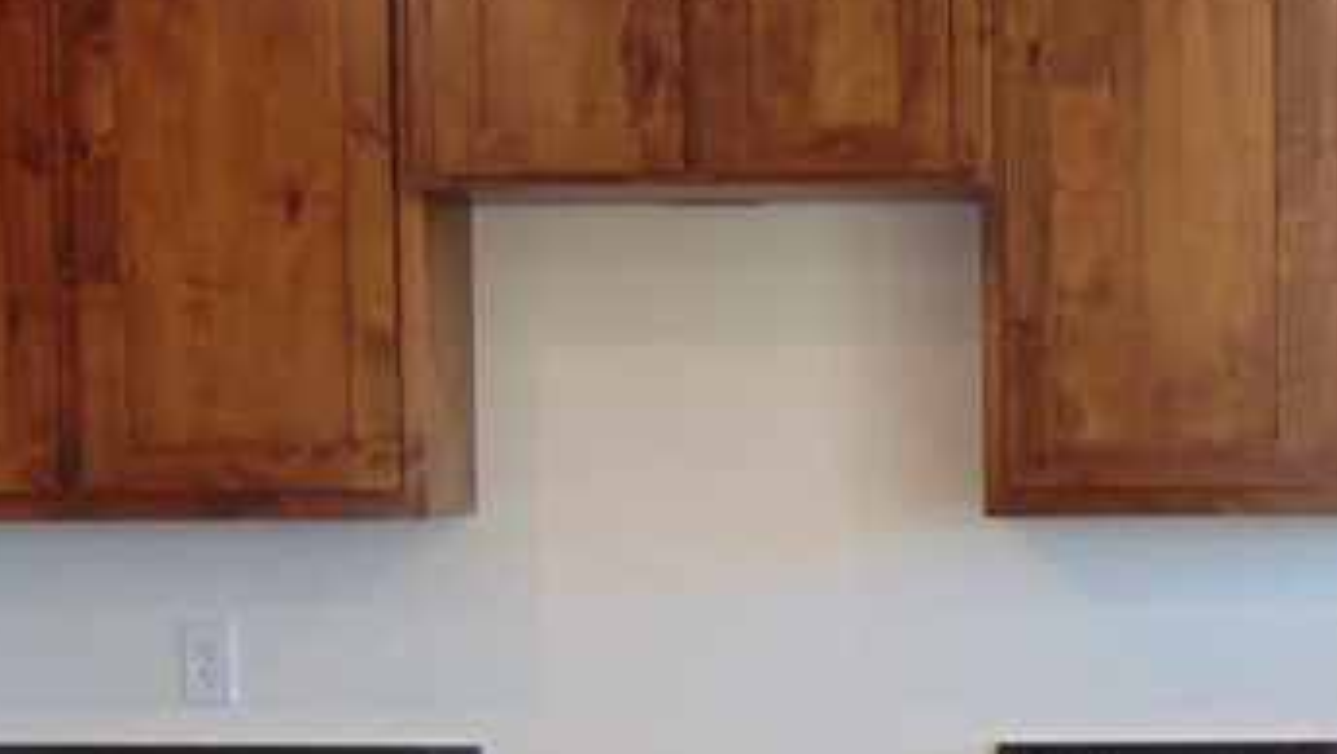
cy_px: 595
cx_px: 1150
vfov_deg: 14.9
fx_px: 2873
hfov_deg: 25.5
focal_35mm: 81
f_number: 3
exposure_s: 1/30
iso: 100
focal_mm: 4.5
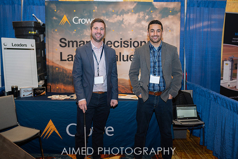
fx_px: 237
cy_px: 80
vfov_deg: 37.1
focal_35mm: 36
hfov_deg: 53.4
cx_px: 119
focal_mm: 35
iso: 160
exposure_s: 1/125
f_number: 2
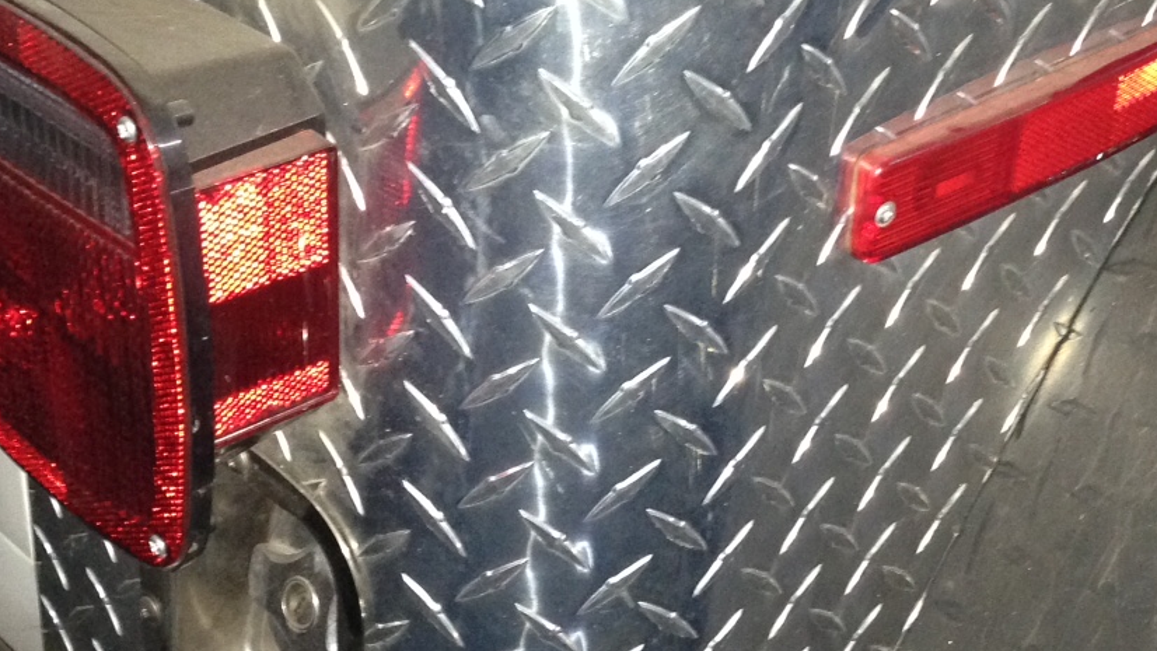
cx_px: 538
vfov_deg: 17.0
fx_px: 2179
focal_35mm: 71
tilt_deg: -33.1
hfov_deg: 29.7
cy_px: 449
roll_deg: -1.3
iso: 320
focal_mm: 4.12
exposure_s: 1/16
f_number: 2.4
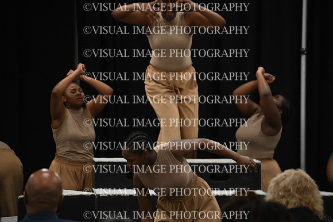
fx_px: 2958
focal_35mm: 320
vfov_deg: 4.3
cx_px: 166
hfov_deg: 6.4
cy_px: 111
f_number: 6.3
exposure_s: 1/250
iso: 5000
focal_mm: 320
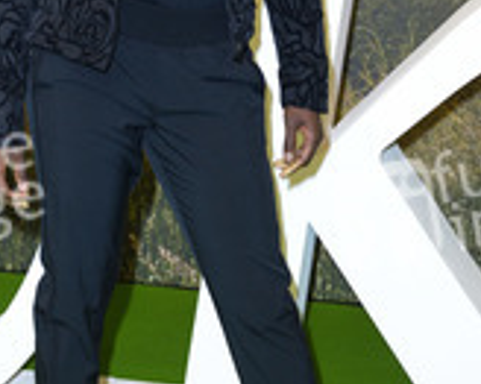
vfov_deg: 12.2
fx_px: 1793
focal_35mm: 126
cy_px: 56
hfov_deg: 15.3
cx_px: 216
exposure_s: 1/160
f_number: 6.3
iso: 800
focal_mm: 55
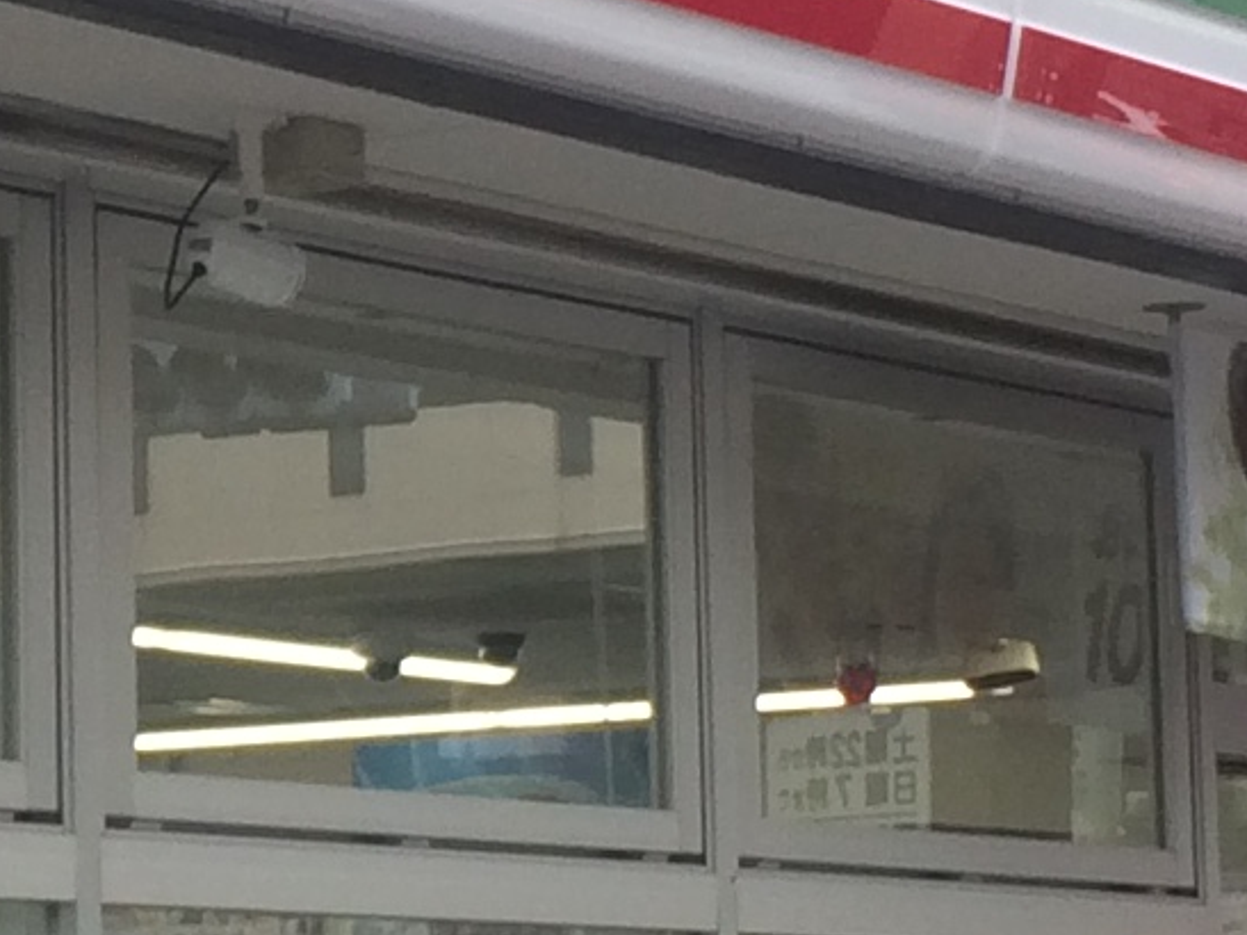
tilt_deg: +5.6
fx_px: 6231
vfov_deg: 8.6
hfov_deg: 11.2
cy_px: 499
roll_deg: +1.7
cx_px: -212
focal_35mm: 173
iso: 32
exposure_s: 1/120
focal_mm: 4.15
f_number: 2.2
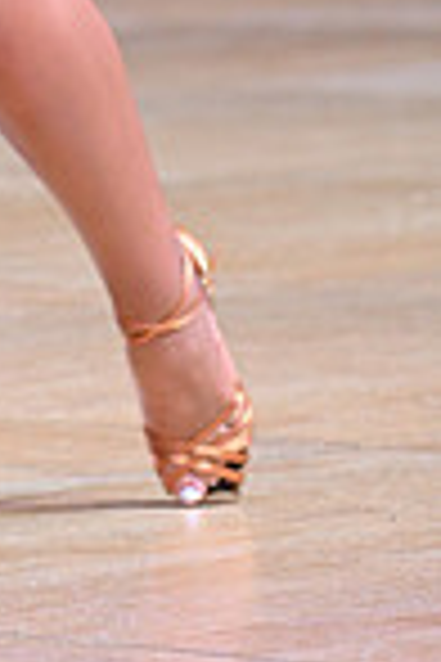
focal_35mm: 532
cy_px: -360
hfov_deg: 2.6
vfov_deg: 3.9
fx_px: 9775
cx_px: -425
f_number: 4
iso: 2000
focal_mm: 135
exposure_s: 1/250
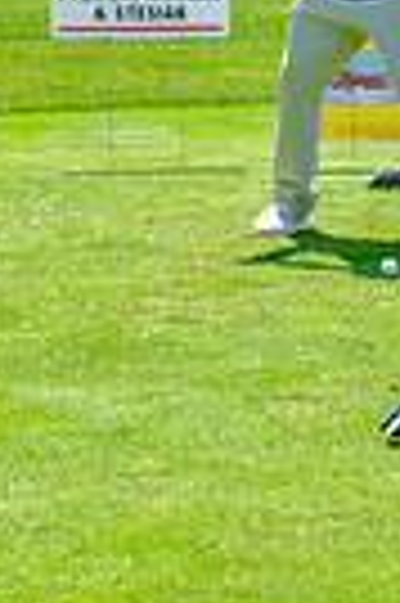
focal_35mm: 205
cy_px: -126
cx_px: 503
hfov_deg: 6.6
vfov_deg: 9.9
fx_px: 3425
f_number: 5.6
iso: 200
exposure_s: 1/250
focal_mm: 40.7
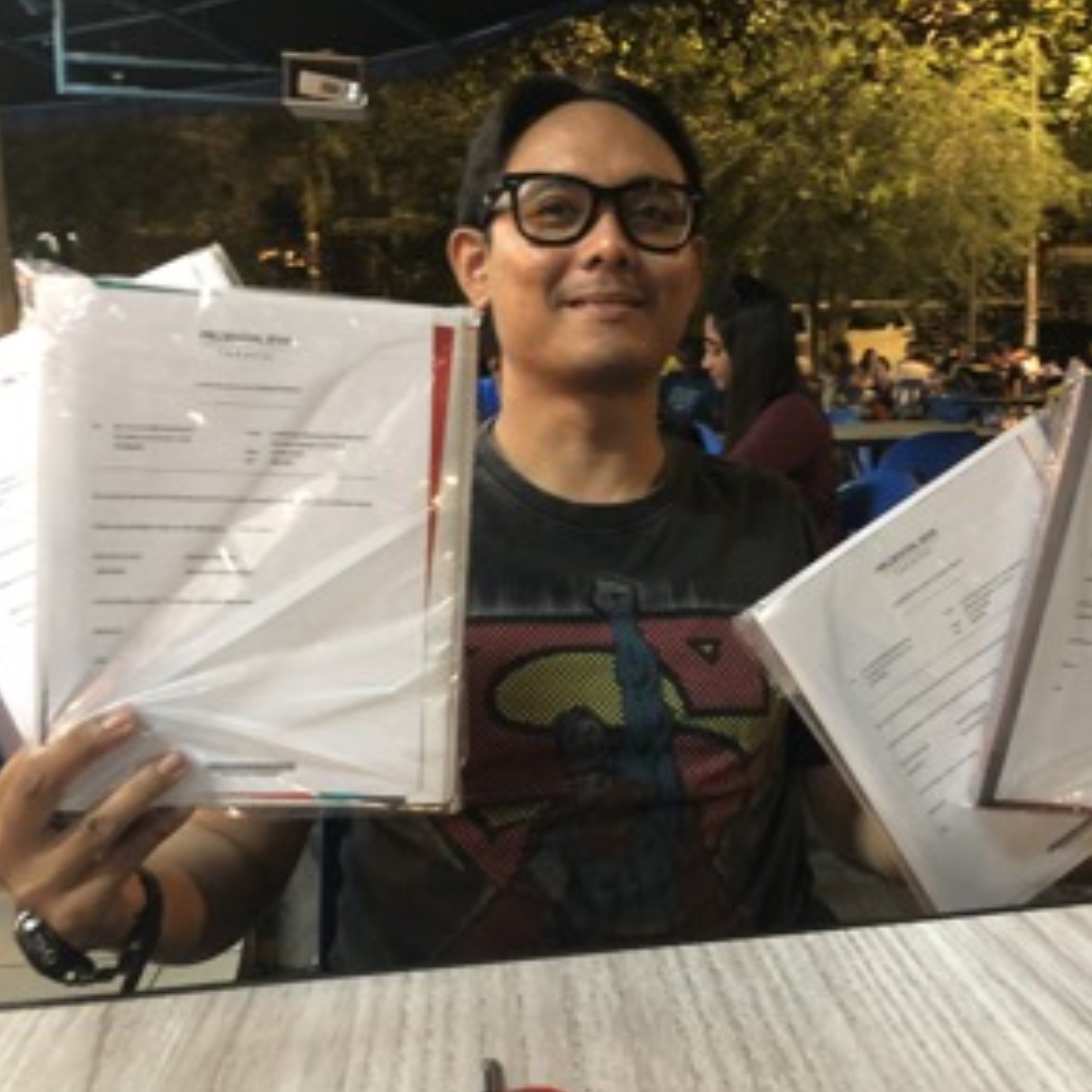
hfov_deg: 47.9
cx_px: 702
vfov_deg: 48.4
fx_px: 1213
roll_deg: +1.1
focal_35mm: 34
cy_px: 537
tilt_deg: -7.9
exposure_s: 1/4
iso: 125
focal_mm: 4
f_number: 1.8
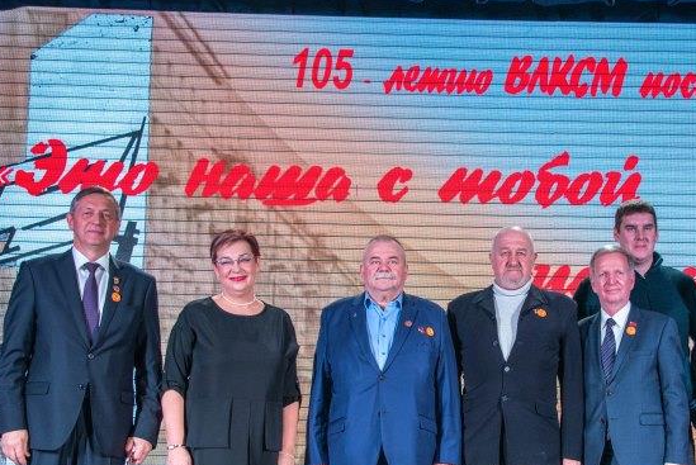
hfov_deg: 24.6
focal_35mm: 82
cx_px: 478
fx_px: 1587
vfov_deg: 16.6
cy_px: 329
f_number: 5.6
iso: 3200
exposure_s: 1/125
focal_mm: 44
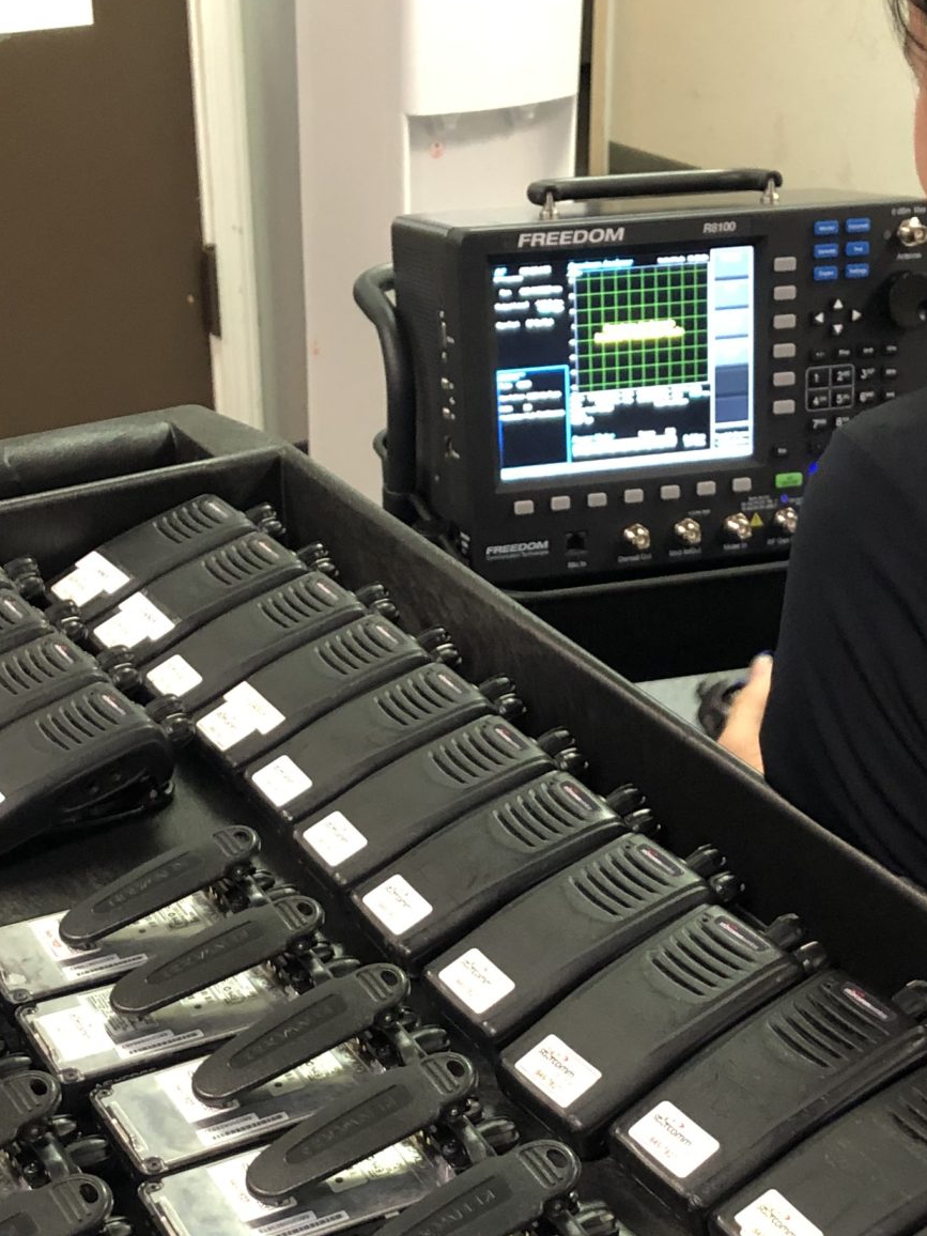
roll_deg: -0.1
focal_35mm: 62
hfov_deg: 23.6
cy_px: 912
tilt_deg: -32.6
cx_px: 506
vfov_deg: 30.7
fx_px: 2214
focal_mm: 3.99
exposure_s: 1/9
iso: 100
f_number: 1.8
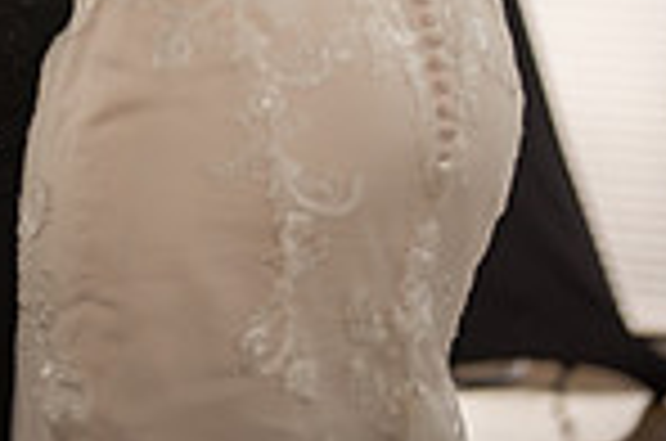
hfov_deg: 4.8
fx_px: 7882
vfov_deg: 3.2
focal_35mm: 427
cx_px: 36
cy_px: -554
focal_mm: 140
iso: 400
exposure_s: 1/320
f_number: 2.8
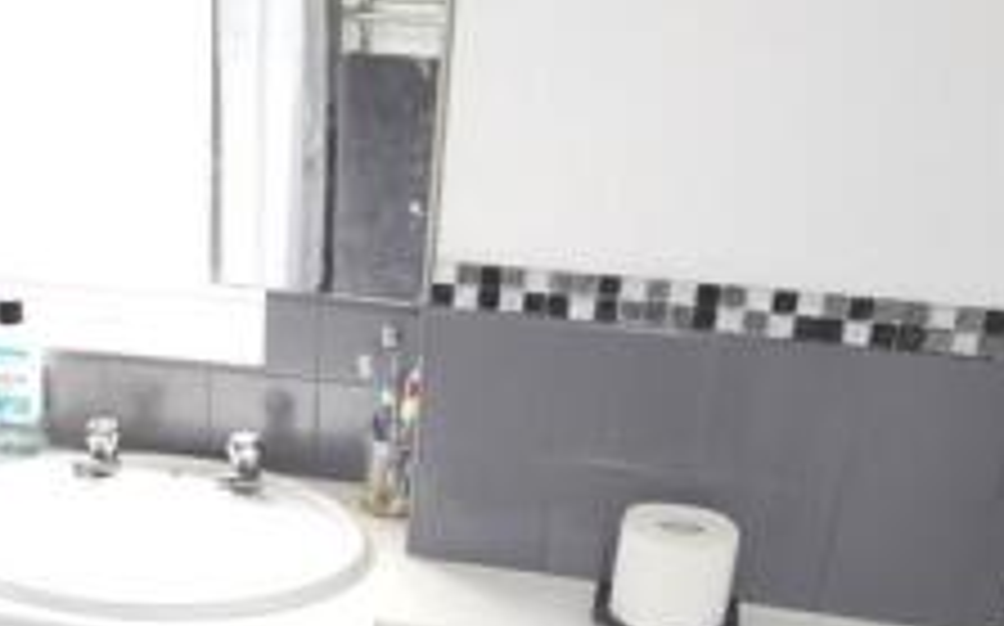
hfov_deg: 42.3
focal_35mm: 45
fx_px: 1230
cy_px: 547
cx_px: 191
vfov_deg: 27.6
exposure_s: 1/200
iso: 280
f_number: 3.5
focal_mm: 10
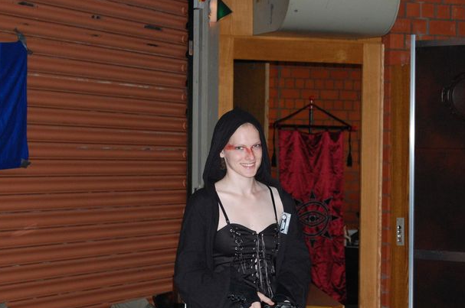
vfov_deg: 12.6
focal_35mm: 109
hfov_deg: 18.8
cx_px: 272
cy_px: 201
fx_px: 1402
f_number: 5.6
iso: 1100
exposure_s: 1/60
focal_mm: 55
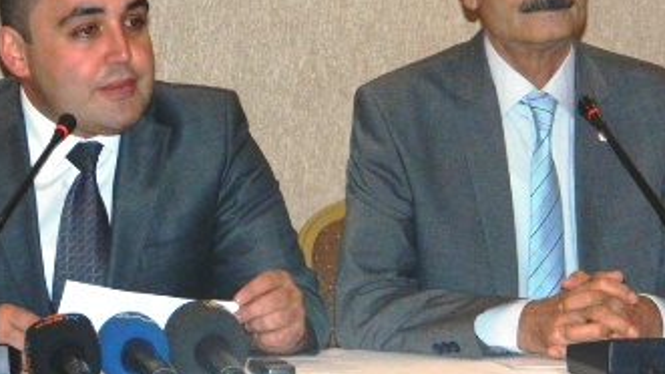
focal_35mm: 221
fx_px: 3896
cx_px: 313
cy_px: 169
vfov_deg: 5.5
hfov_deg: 9.8
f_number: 4.9
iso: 800
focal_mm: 27
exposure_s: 1/60
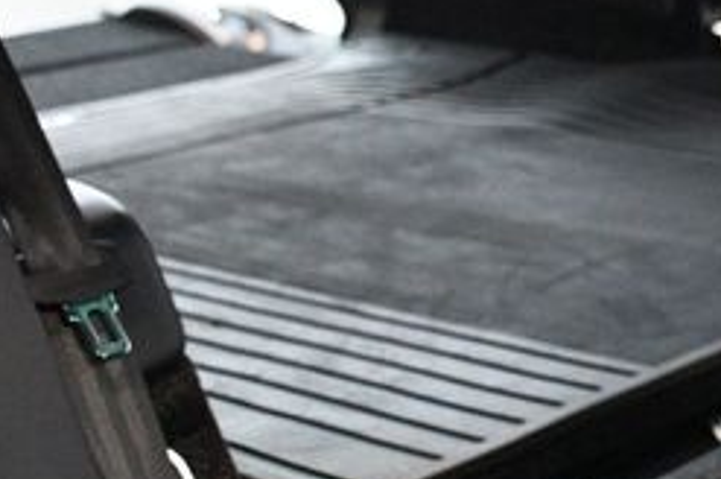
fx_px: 2020
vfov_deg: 13.5
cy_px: 210
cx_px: 829
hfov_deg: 19.3
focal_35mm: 101
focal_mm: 26
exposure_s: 1/60
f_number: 3.8
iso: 4500
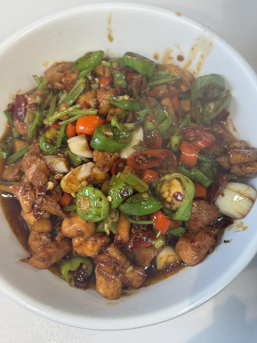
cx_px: 128
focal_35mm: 48
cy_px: 172
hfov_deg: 30.3
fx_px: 475
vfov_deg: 39.7
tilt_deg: -74.7
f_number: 1.78
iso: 100
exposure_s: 1/100
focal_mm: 6.76
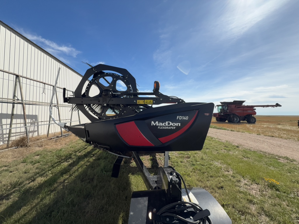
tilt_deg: +0.1
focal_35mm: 14
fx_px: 121
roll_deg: -1.4
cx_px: 150
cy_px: 112
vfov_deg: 85.7
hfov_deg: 102.1
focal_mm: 2.22
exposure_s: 1/1499
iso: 20
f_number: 2.2
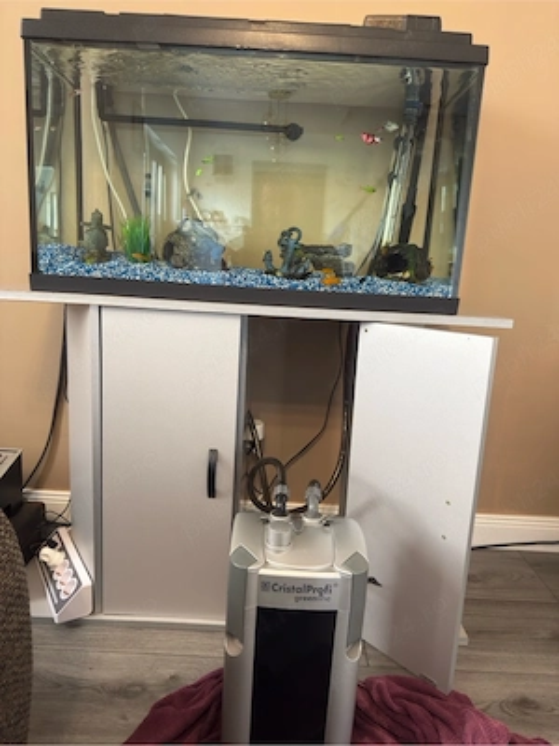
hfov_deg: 56.8
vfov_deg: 71.6
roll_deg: -3.4
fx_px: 517
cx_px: 280
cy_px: 373
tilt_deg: -11.2
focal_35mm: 24
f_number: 1.78
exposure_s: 1/33
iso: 250
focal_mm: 6.76
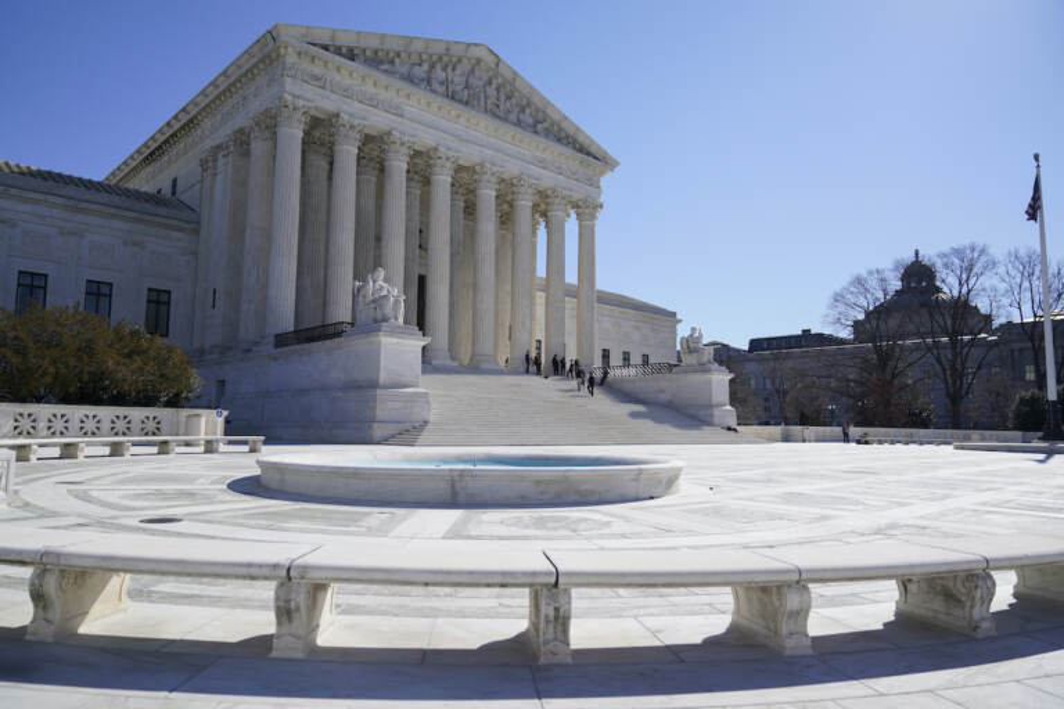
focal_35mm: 24
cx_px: 532
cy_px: 354
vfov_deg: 53.1
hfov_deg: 73.7
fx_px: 709
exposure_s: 1/2500
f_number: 2.8
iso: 100
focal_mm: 24
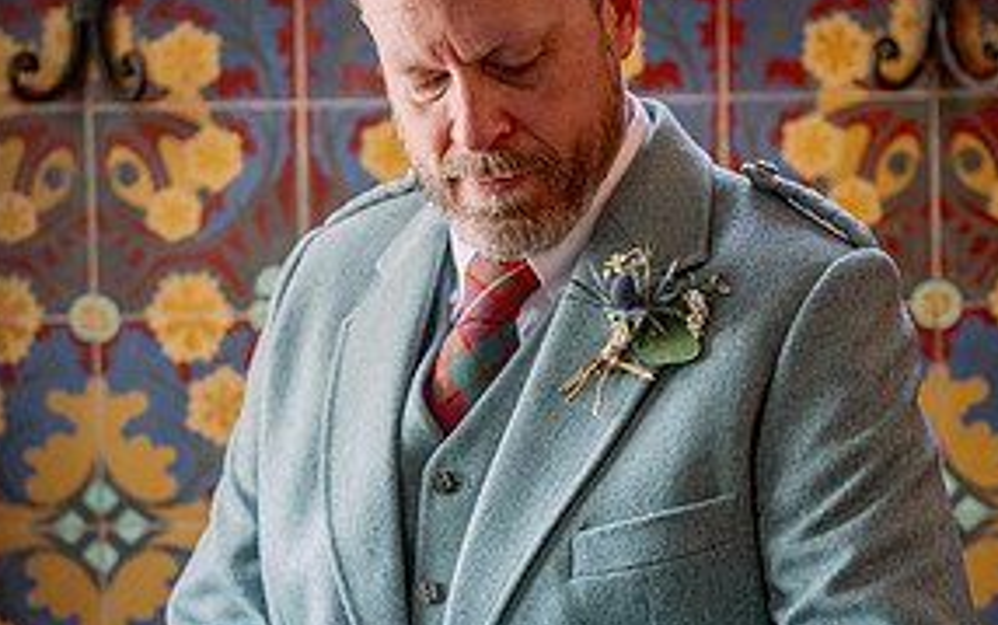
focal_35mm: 101
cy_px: 370
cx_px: 499
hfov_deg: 20.6
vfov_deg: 13.0
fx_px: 2748
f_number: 2.8
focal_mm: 63
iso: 1250
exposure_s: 1/125
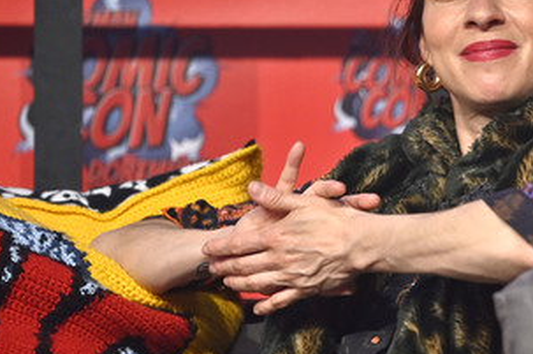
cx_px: 372
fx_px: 4405
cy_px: 118
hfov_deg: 6.9
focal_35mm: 298
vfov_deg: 4.6
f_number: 2.8
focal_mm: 200
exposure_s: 1/400
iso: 1000
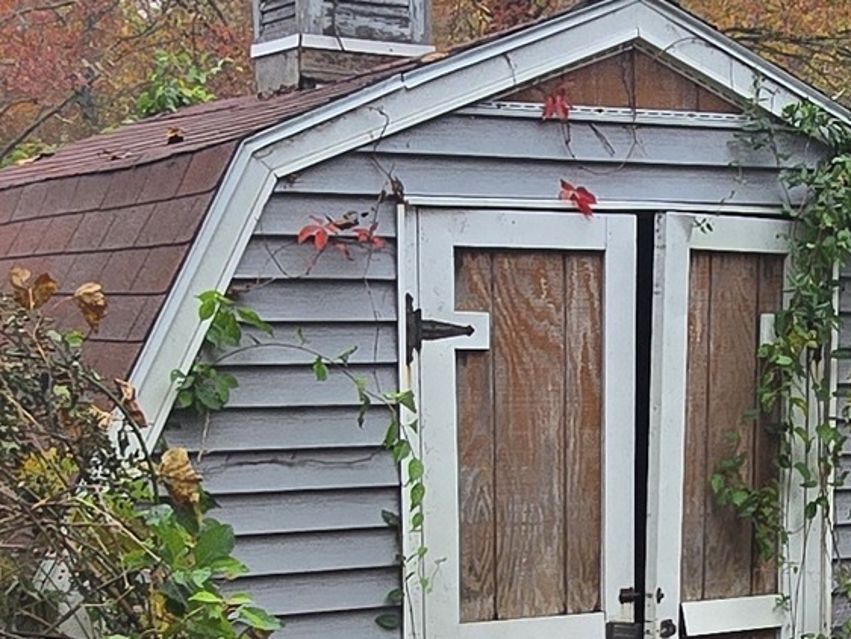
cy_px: 624
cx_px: 628
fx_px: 1746
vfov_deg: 20.2
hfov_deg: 27.1
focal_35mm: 71
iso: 50
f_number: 2.2
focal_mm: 2.2
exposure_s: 1/338
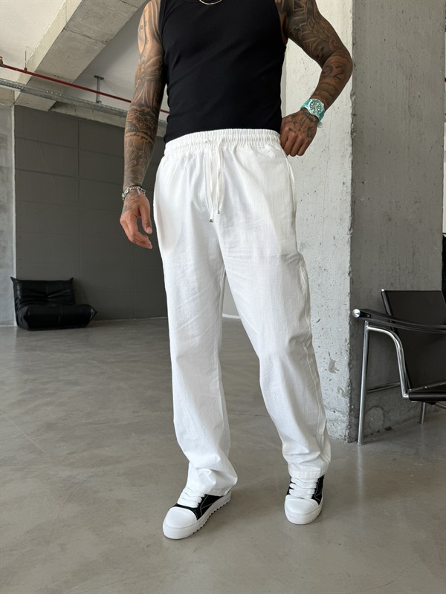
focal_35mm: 24
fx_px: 412
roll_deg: +0.0
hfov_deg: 56.8
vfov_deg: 71.6
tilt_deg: -1.4
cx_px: 223
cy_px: 297
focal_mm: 6.76
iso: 80
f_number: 1.78
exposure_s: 1/121
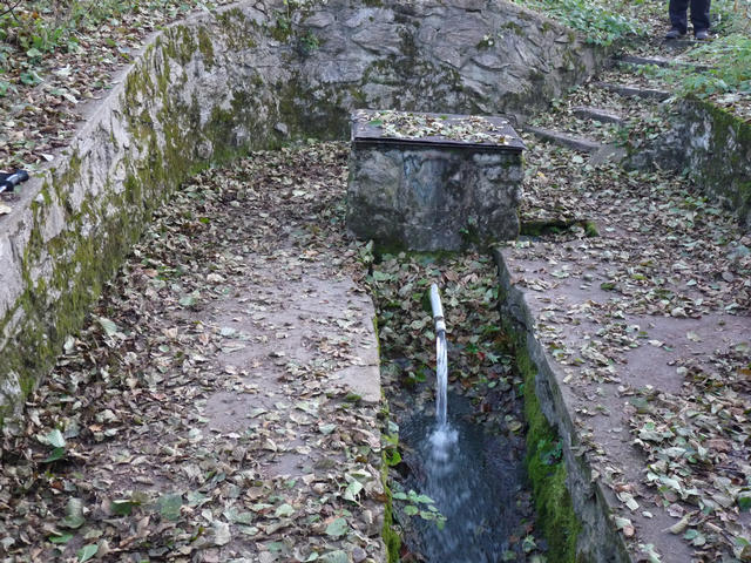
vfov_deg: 30.3
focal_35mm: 48
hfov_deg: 39.7
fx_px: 1041
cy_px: 282
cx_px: 376
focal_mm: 8.5
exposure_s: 1/30
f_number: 3.2
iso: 320
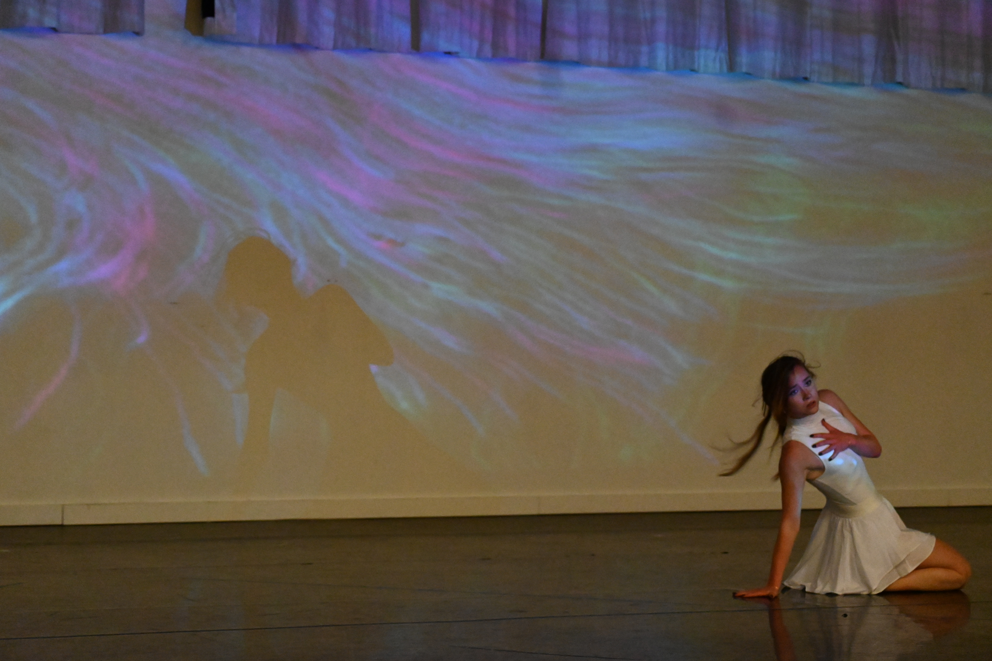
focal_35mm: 102
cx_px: 496
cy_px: 330
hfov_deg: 20.0
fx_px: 2810
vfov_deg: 13.4
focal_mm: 68
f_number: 4.8
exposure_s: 1/125
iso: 8000
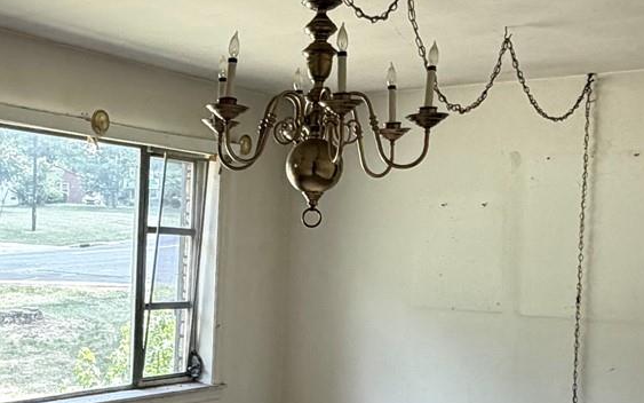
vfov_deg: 23.8
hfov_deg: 36.7
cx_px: 164
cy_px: 283
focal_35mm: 54
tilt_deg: -2.1
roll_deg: -1.6
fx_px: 948
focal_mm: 2.22
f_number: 2.2
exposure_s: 1/121
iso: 250
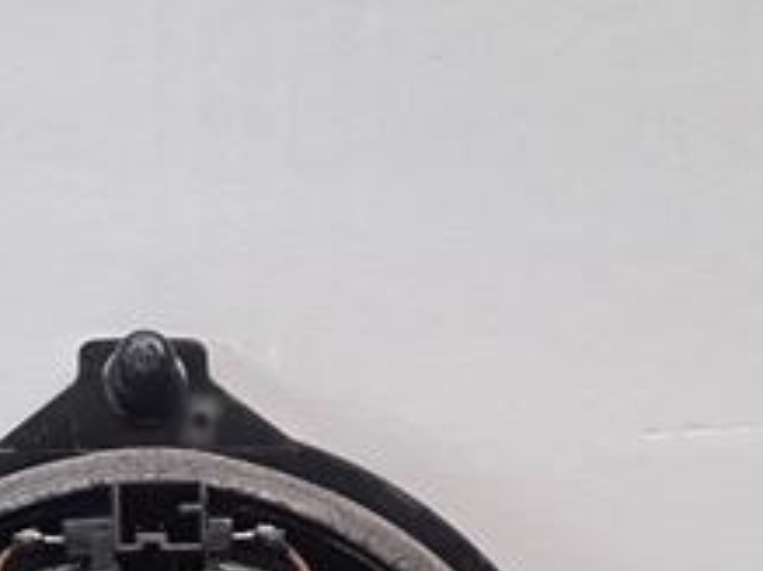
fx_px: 1806
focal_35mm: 82
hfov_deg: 23.7
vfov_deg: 16.9
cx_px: 219
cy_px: 752
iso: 40
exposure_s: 1/50
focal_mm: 2.91
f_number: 1.9
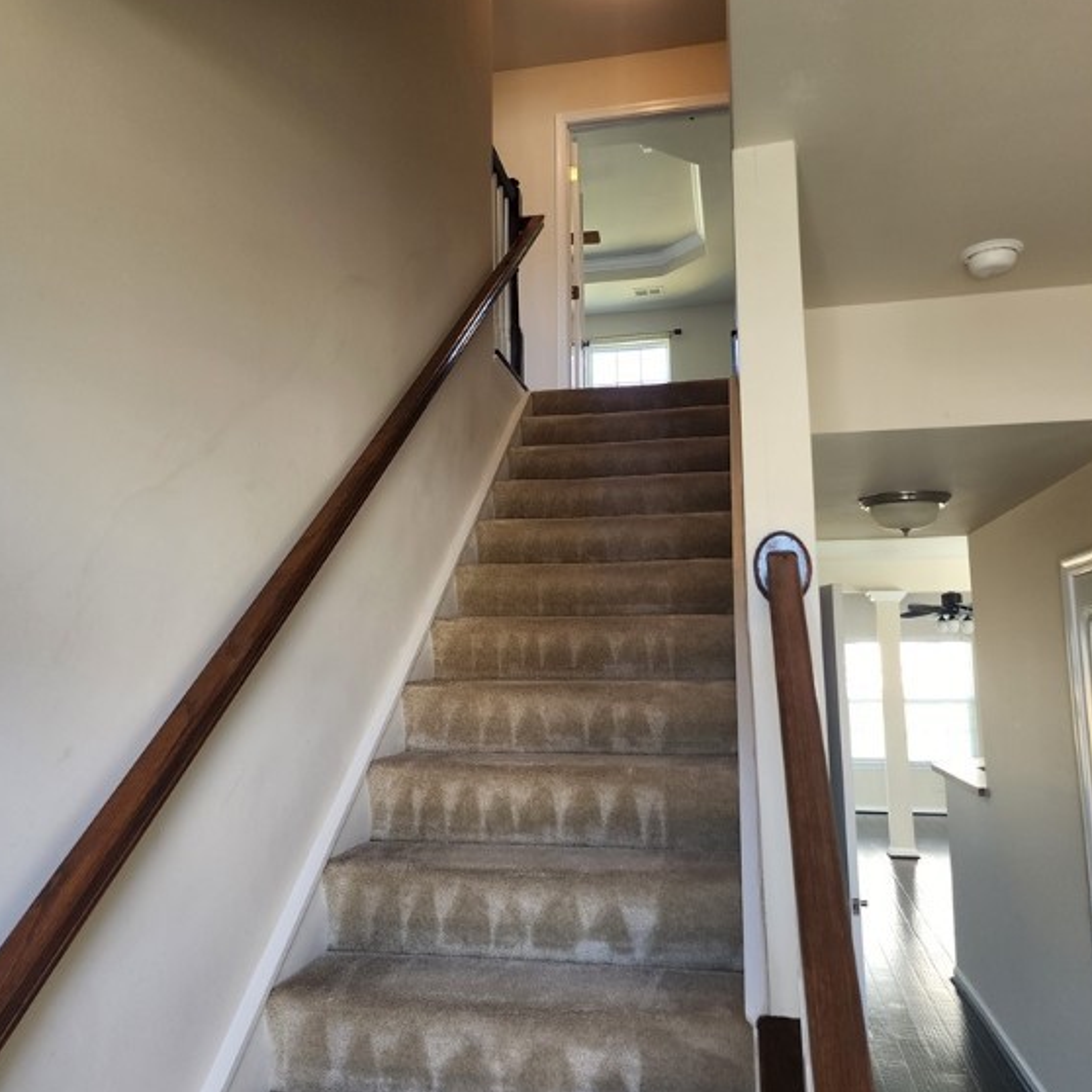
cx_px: 542
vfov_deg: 57.3
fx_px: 999
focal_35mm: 28
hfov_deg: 57.3
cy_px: 536
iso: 160
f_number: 1.8
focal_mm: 6.4
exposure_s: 1/120
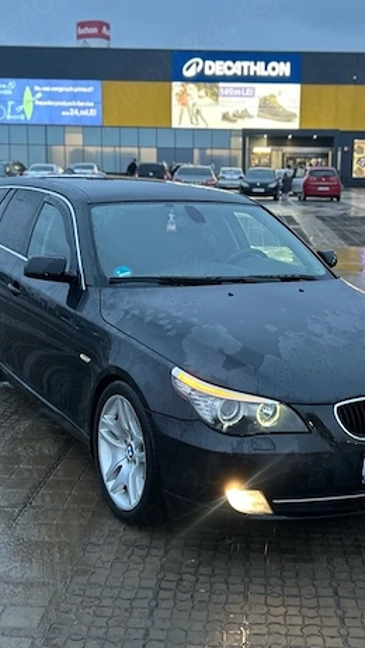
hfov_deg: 24.3
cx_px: 239
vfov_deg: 42.1
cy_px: 309
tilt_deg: -10.1
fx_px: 843
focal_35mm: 49
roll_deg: -1.5
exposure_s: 1/53
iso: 200
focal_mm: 5.7
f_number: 1.5
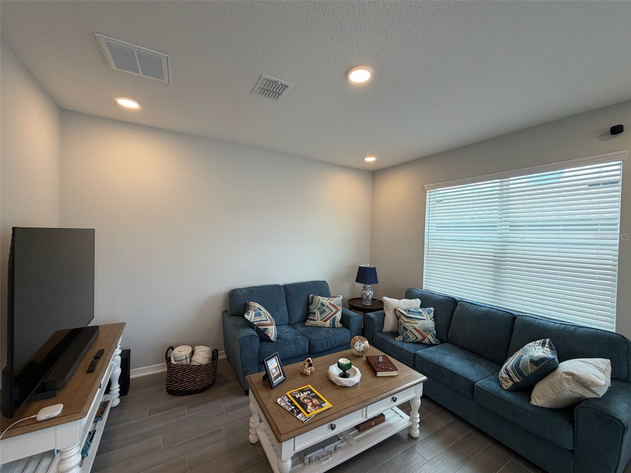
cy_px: 236
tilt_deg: -1.6
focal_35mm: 14
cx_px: 316
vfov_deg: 85.7
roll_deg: -1.0
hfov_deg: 102.1
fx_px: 255
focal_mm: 2.22
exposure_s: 1/120
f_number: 2.2
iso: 125
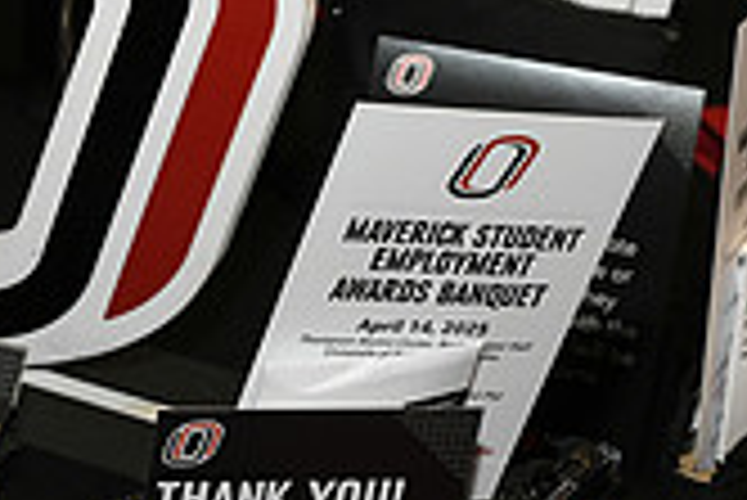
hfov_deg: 12.5
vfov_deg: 8.5
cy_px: 142
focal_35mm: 161
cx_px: -126
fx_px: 3344
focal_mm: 46
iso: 1600
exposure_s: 1/60
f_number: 8
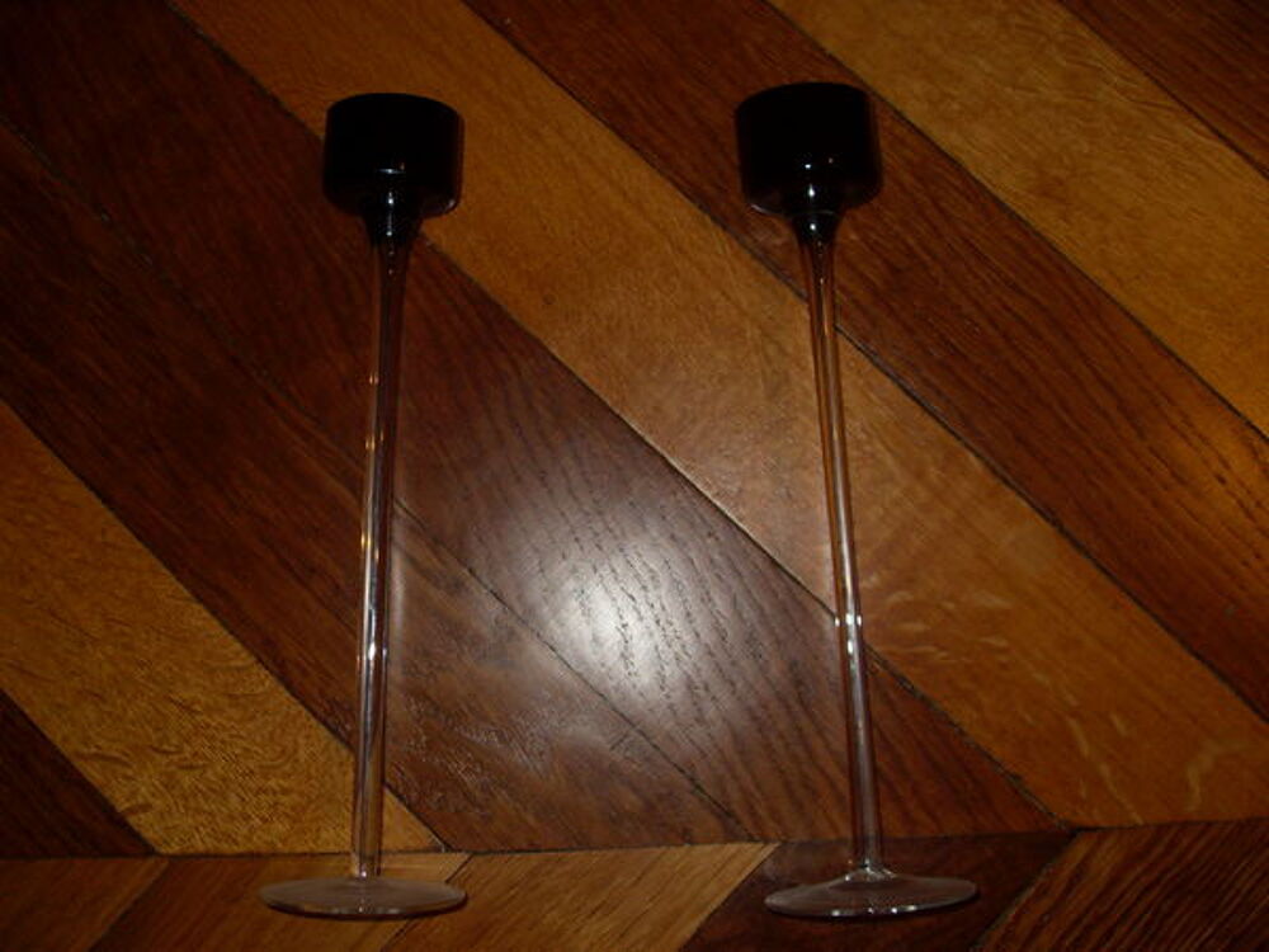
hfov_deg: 52.6
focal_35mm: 35
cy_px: 476
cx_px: 634
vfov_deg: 40.7
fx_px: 1283
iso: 100
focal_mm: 6.3
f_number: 2.8
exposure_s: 1/45
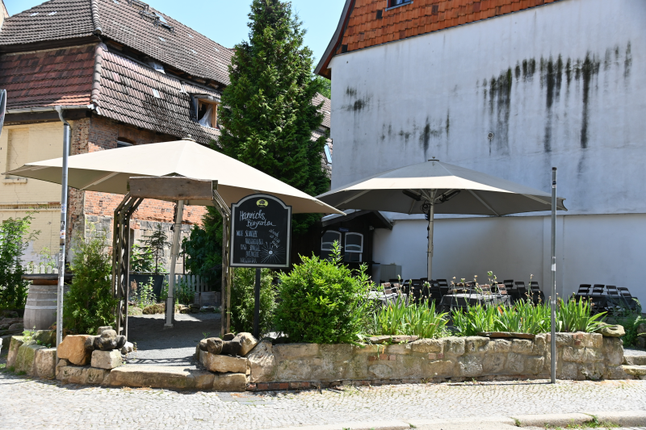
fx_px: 646
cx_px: 323
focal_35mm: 36
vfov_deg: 36.9
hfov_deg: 53.1
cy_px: 215
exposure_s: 1/400
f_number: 10
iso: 200
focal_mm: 24
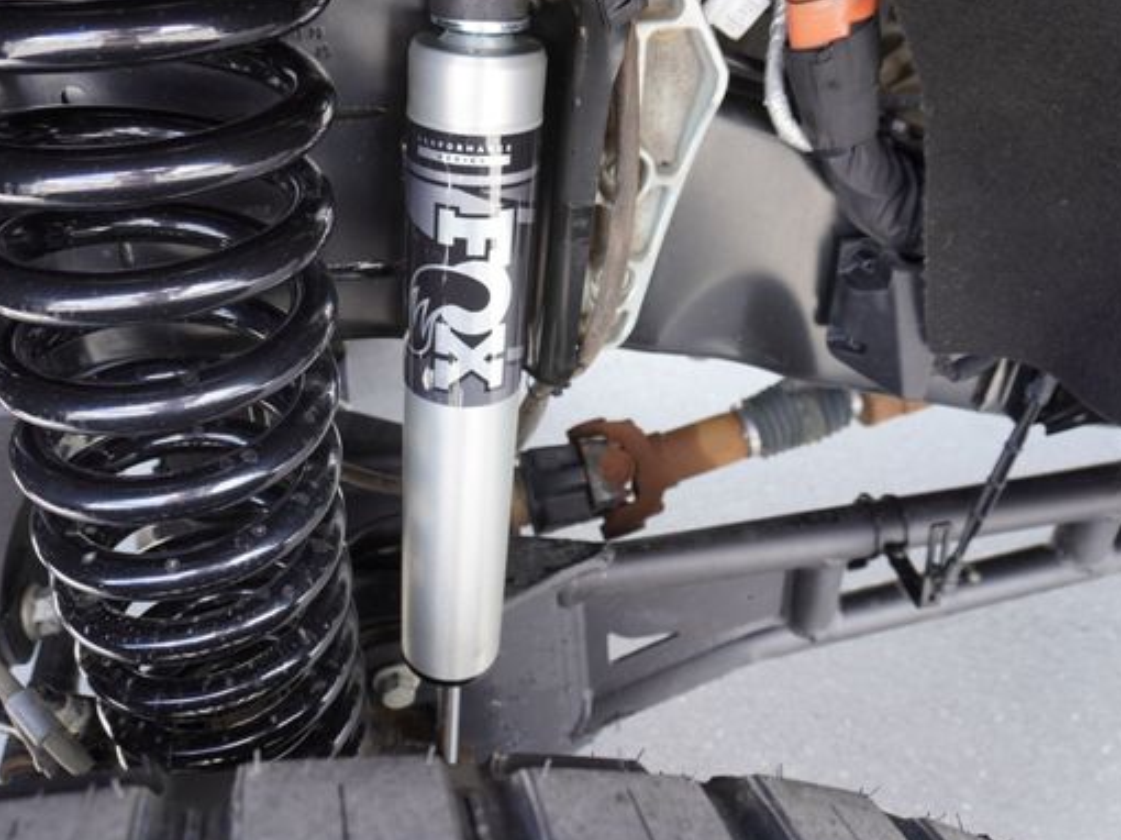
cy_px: 389
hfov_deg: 61.5
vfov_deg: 48.2
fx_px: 939
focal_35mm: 29
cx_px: 501
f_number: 4
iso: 200
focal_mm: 16
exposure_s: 1/60
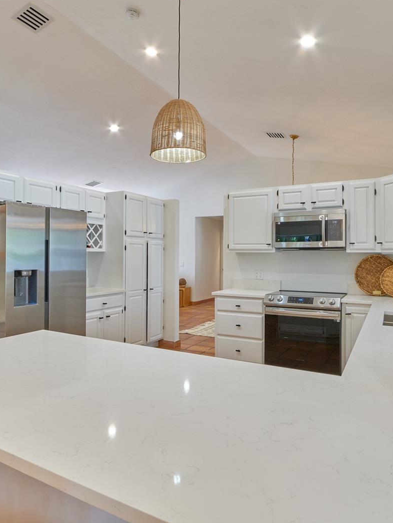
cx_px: 180
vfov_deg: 76.4
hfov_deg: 61.0
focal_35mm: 22
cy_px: 259
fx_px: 333
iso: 640
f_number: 11
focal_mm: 10
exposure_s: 1/18
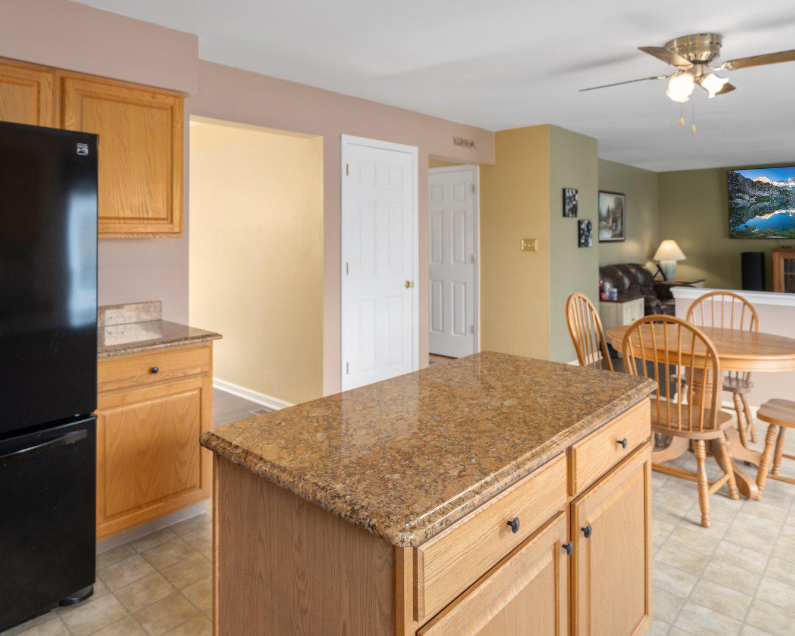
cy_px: 239
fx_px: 541
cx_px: 385
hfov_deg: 72.6
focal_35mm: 23
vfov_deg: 60.1
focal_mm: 16
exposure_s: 1/5
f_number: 7.1
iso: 320
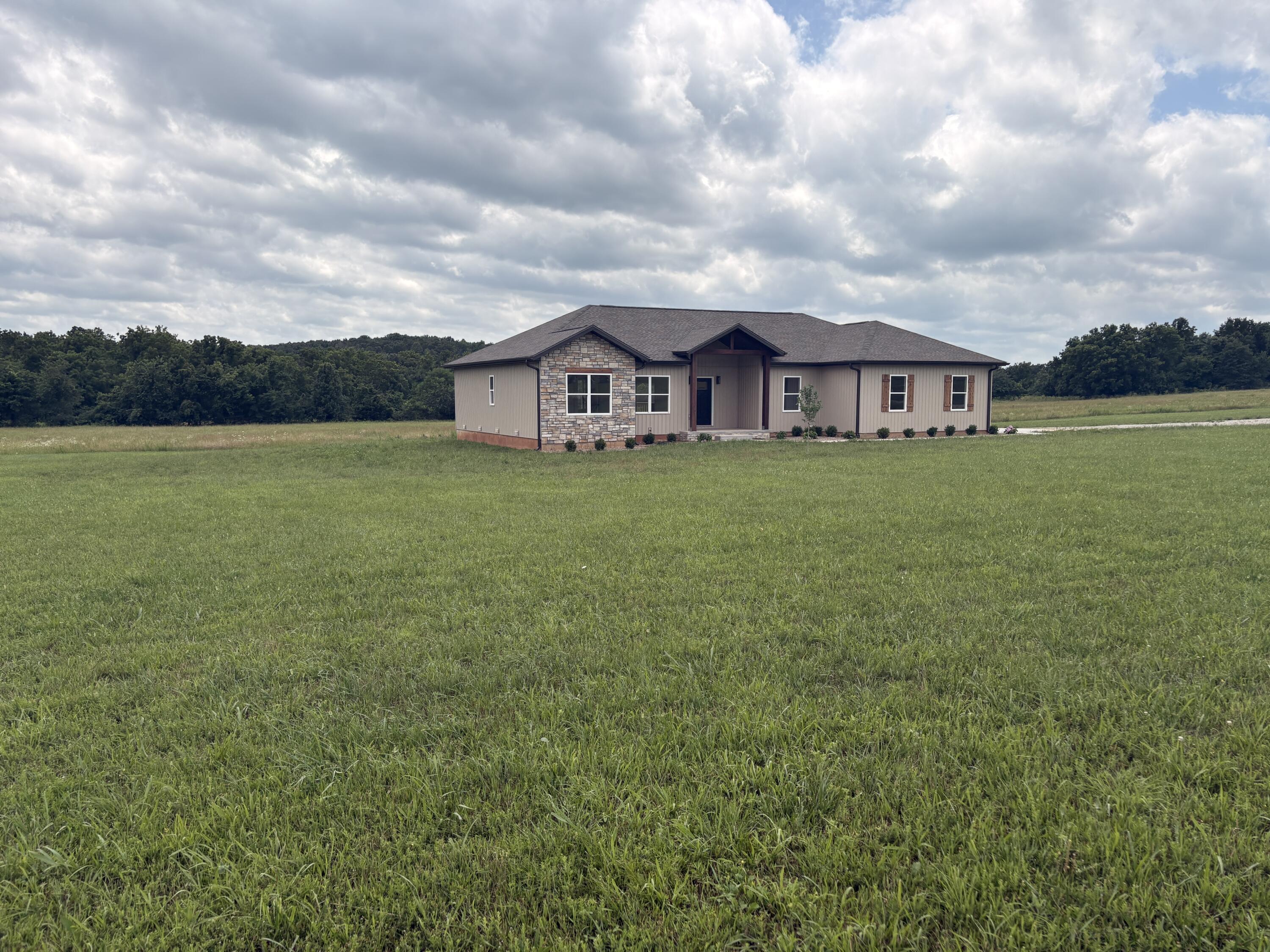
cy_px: 476
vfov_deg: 53.1
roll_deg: +0.2
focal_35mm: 26
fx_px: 954
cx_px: 635
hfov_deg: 67.3
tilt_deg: -4.5
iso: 50
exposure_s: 1/4065
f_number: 1.6
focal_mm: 5.96
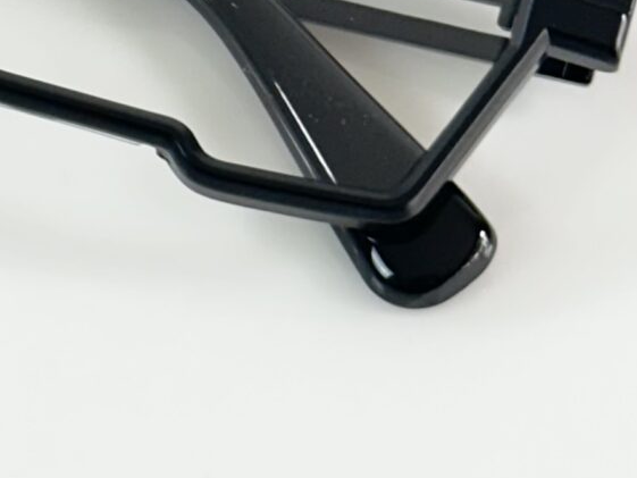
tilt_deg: -50.2
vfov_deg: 6.7
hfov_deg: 8.9
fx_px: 4031
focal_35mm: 219
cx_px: -164
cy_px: -159
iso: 50
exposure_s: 1/100
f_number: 1.78
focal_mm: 6.86
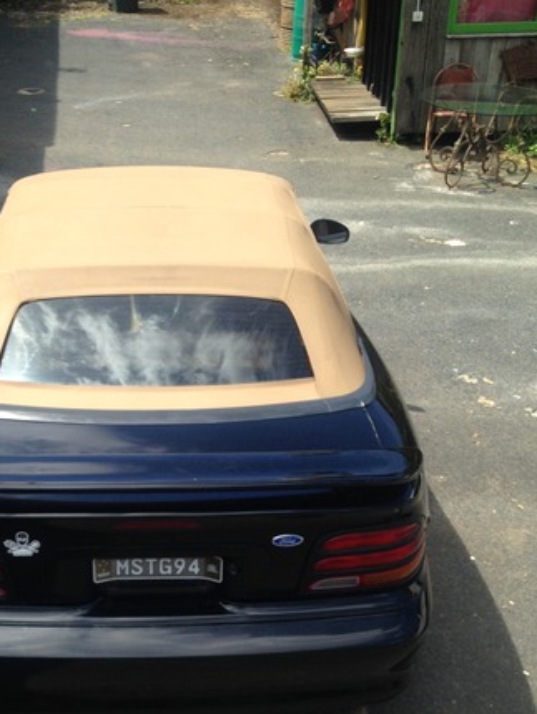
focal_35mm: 46
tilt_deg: -31.4
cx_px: 181
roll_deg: +1.4
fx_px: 951
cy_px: 458
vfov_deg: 40.8
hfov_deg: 31.3
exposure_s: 1/985
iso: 50
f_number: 2.4
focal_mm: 4.12
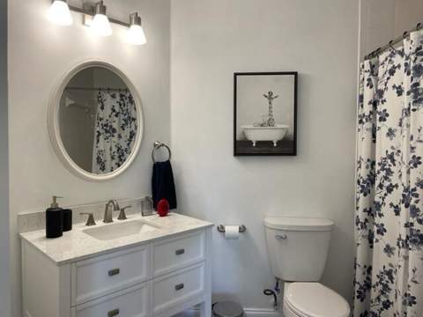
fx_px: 318
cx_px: 212
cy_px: 158
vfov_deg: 53.1
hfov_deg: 67.3
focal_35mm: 26
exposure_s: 1/120
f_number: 1.6
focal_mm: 4.2
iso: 100
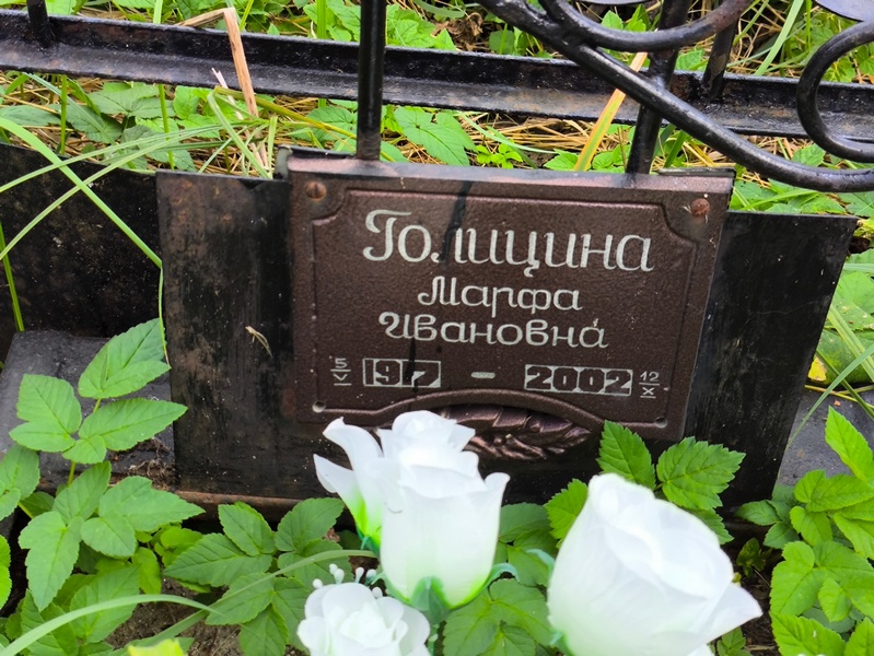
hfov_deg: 38.2
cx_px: 437
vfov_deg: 29.1
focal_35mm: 50
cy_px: 328
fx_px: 1263
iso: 50
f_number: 1.7
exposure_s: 1/255
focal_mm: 4.71
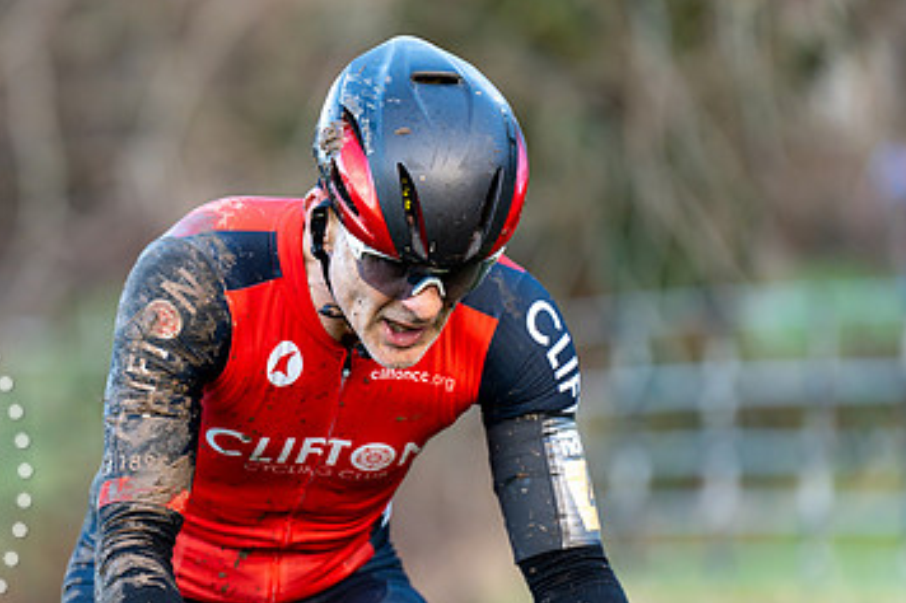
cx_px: 188
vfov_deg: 4.2
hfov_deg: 6.3
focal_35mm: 326
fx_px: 8200
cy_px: 345
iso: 400
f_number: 3.2
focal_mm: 200
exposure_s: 1/500
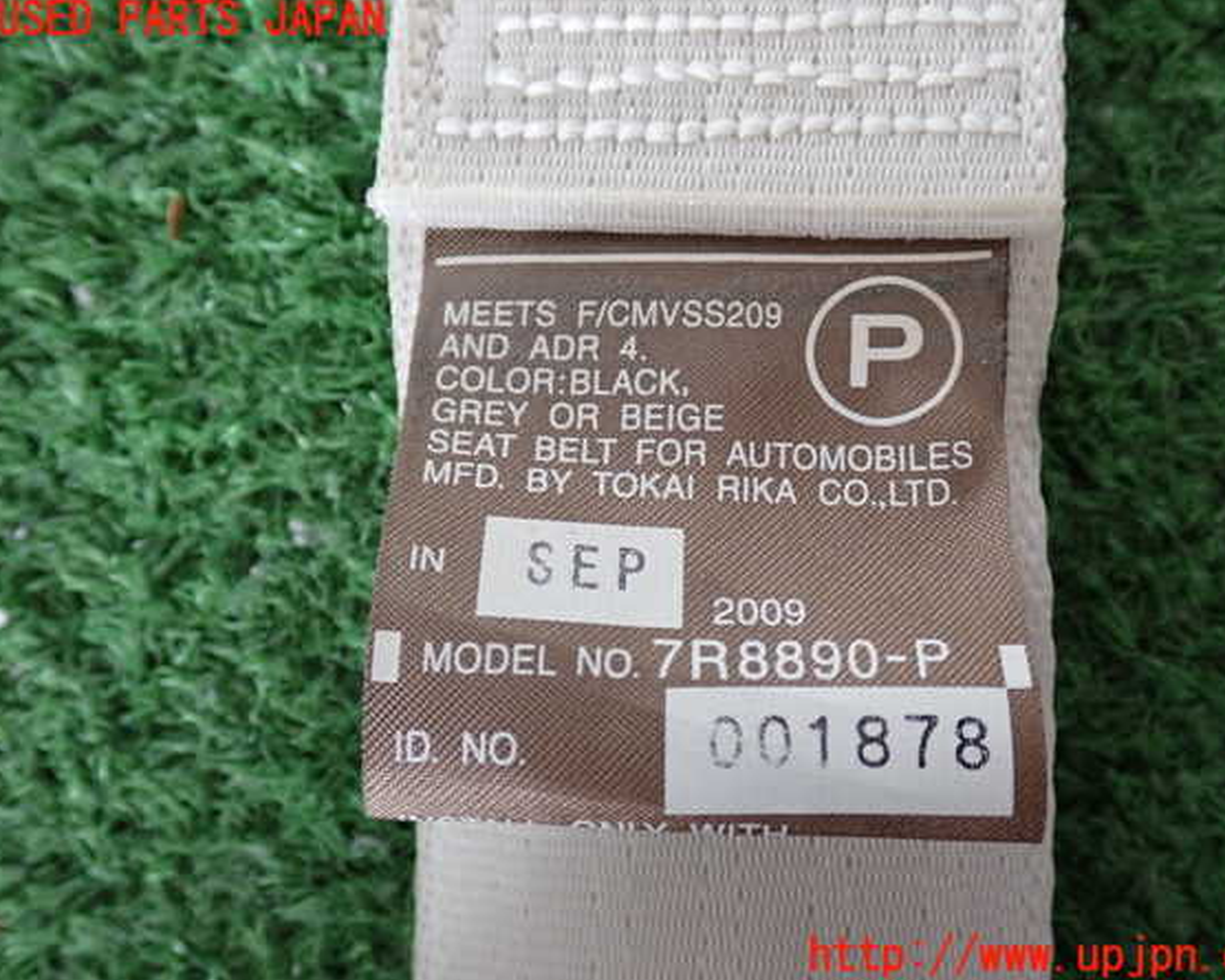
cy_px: 489
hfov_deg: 45.8
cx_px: 646
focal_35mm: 40
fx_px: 1450
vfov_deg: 37.3
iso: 640
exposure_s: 1/40
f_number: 2.7
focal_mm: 6.83
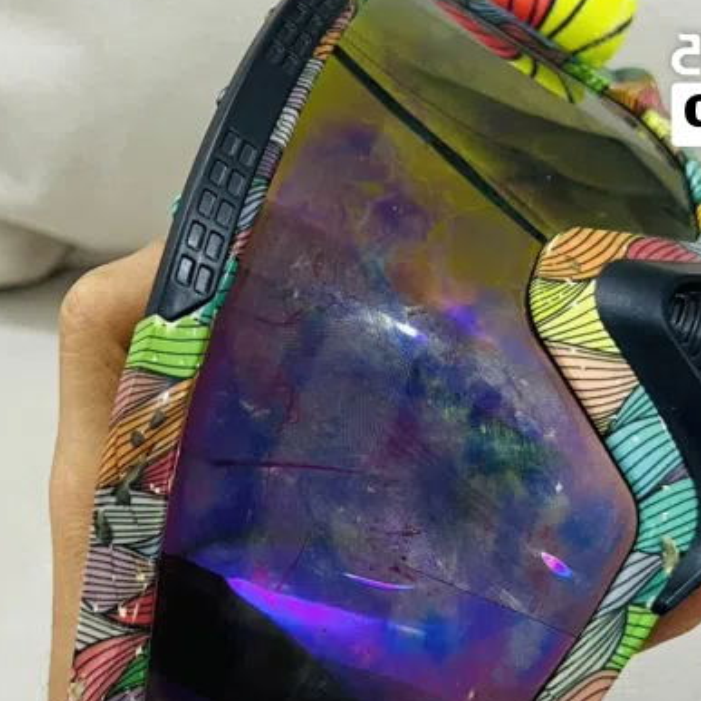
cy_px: 408
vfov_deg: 43.7
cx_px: 399
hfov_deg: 43.8
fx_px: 871
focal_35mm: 38
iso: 80
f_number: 1.5
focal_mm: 5.7
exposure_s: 1/50
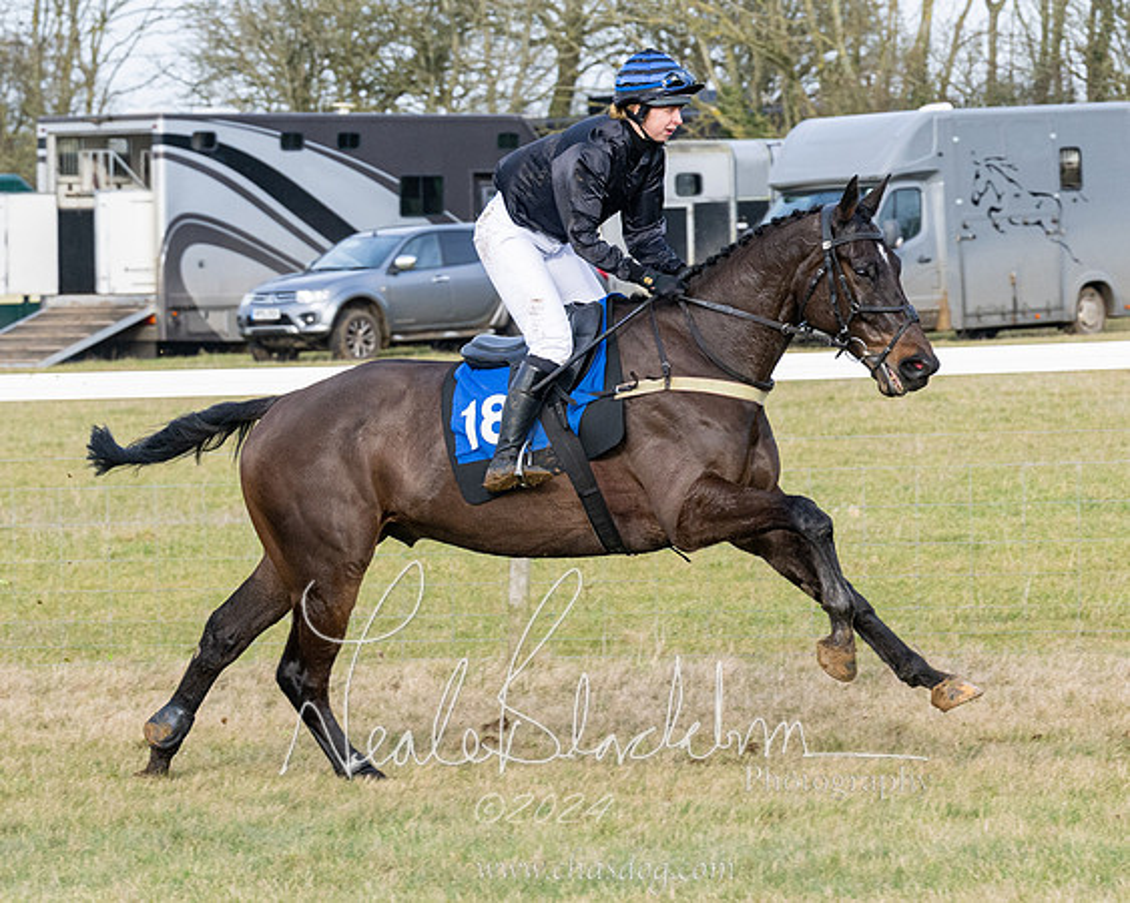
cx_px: 750
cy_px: 503
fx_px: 7697
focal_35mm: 230
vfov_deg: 6.7
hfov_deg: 8.4
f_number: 5
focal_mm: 101
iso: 400
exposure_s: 1/1000
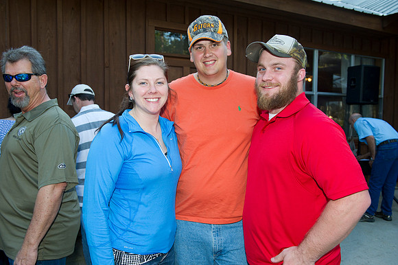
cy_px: 132
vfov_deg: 41.1
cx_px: 199
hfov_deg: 58.7
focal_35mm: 32
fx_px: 354
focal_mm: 32
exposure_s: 1/160
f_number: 5
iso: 320
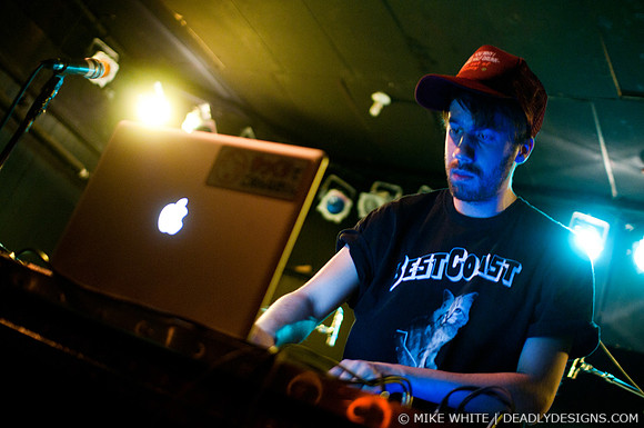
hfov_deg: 43.7
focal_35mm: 45
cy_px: 214
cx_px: 322
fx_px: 804
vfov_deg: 29.8
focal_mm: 30
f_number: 1.4
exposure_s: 1/50
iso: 1000
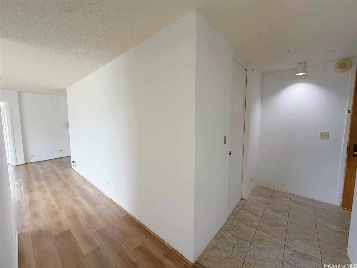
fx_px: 144
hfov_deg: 102.1
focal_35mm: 14
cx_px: 178
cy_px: 134
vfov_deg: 85.7
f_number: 2.2
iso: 320
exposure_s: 1/60
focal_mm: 2.22
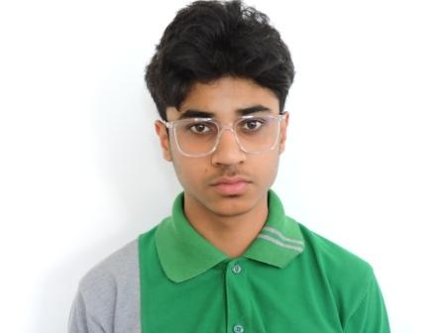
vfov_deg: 29.1
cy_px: 166
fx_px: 641
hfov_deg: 38.2
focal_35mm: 50
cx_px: 222
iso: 400
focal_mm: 8.9
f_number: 3.6
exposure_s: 1/25
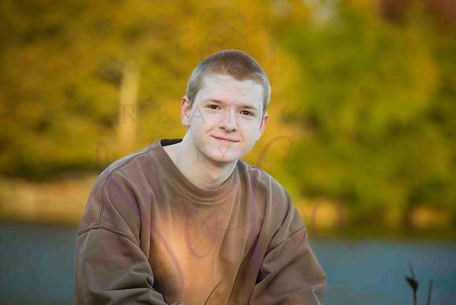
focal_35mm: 200
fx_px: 2534
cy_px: 152
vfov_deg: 6.9
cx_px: 228
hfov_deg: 10.3
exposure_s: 1/400
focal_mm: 200
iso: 400
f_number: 5.6
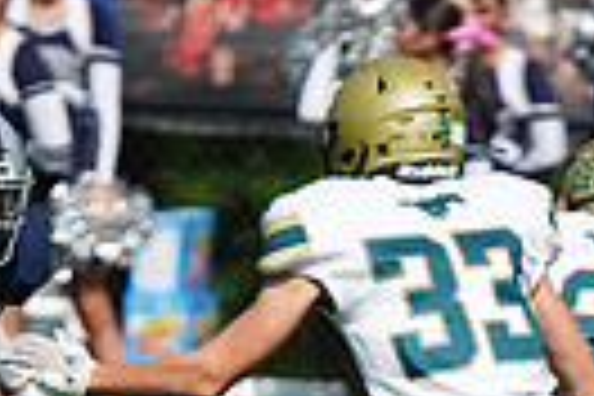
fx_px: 21712
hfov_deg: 1.6
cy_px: 542
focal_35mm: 1316
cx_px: 567
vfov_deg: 1.0
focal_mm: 300
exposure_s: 1/6400
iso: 400
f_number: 2.8
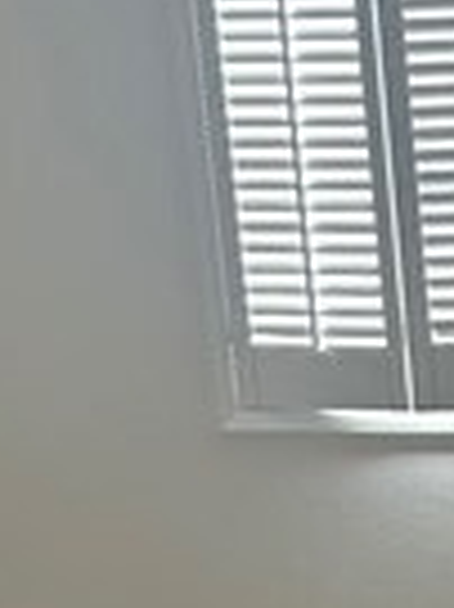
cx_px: 845
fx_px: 3450
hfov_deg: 7.3
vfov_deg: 9.9
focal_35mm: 197
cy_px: 766
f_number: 1.5
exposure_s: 1/180
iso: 40
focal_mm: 5.7
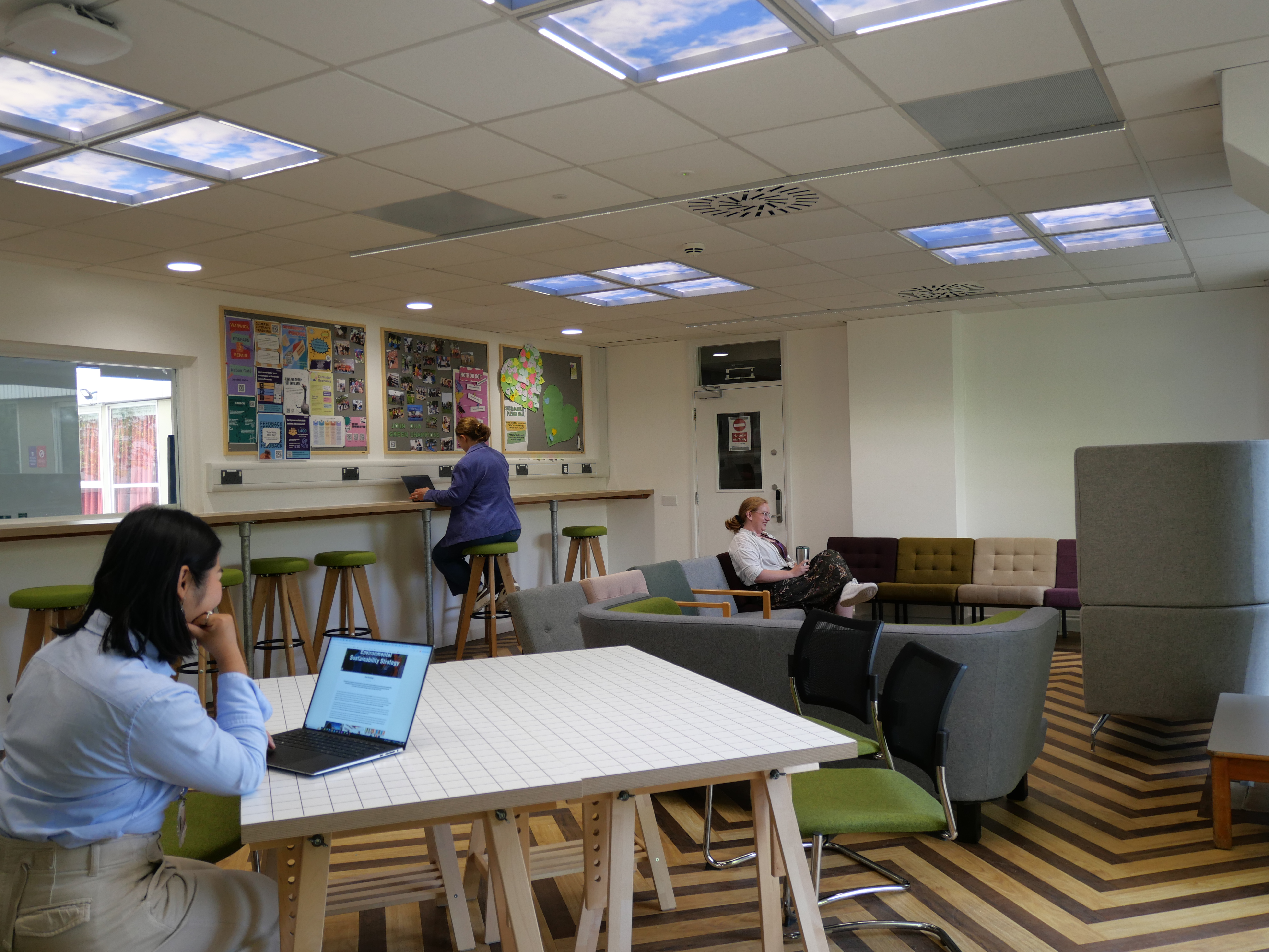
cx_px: 634
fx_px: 1100
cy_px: 476
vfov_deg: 46.8
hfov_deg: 60.0
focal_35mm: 30
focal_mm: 15
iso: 320
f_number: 3.7
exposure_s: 1/60
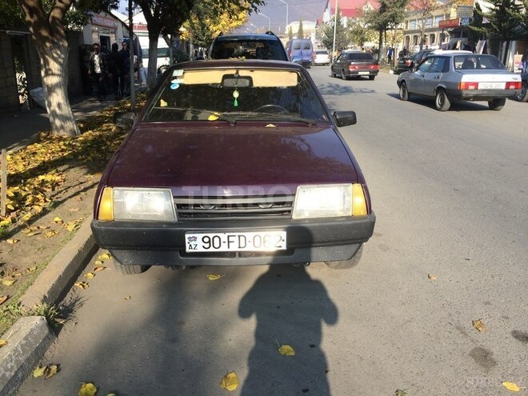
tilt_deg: -16.1
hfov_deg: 61.7
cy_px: 198
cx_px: 264
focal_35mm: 29
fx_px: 442
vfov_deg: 48.2
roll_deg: -0.5
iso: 32
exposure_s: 1/912
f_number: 2.2
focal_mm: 4.15
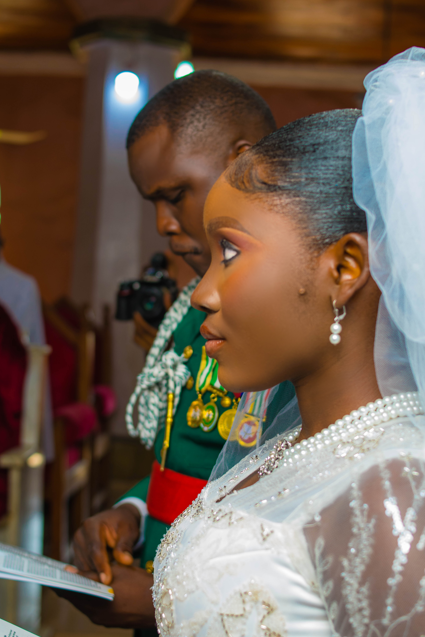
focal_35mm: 57
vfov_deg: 35.3
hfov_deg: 24.0
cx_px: 212
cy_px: 335
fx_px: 1001
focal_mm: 35
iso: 200
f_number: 2.8
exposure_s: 1/160
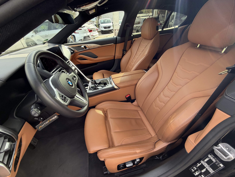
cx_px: 118
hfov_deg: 102.1
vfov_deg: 85.7
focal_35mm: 14
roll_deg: +5.3
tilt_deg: -36.2
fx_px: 95
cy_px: 88
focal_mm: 2.22
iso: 80
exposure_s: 1/121
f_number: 2.2
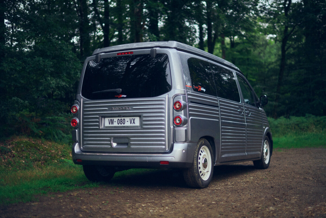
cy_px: 109
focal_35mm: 50
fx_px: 453
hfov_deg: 39.6
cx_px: 163
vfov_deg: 27.0
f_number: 1.4
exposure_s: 1/200
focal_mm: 50
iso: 800
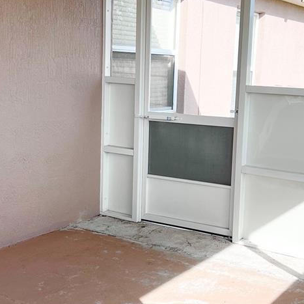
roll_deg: -1.9
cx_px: 154
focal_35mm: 59
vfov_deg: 29.1
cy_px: 148
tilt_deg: -7.5
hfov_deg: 29.1
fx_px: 586
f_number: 1.5
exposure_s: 1/1901
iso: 50
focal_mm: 5.7
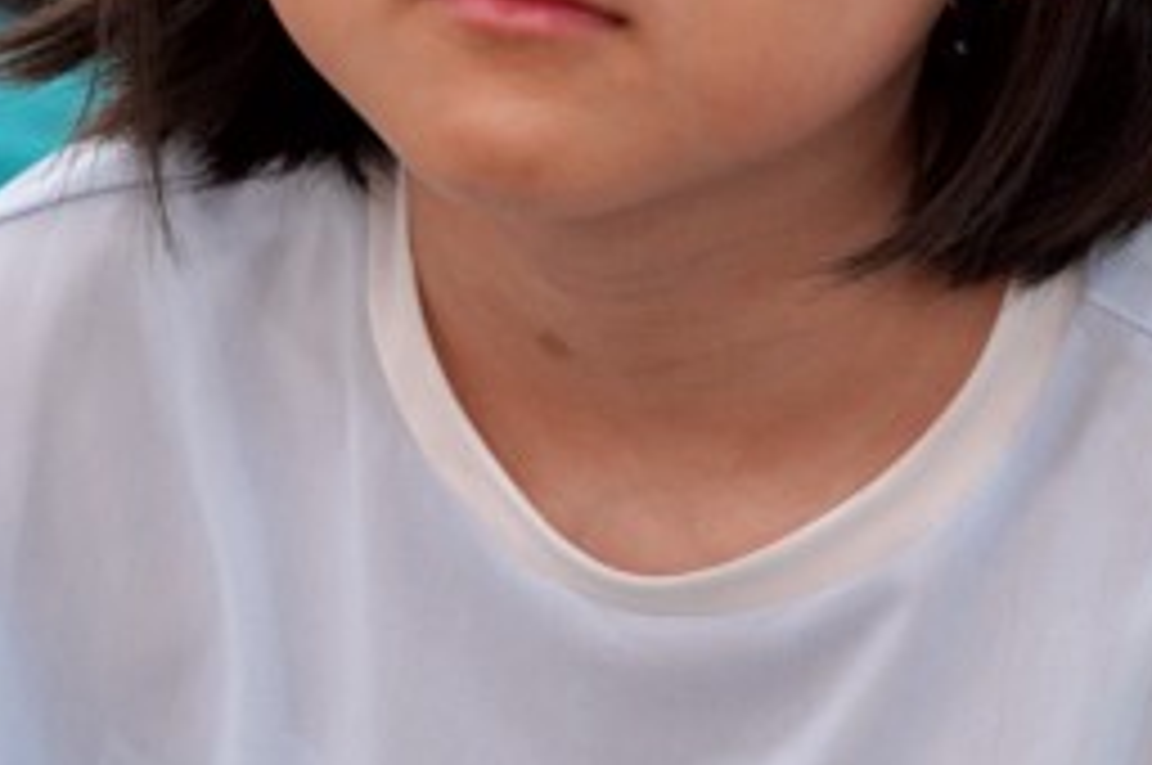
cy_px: 144
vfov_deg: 2.7
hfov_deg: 4.1
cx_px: 576
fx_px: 15980
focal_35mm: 500
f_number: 4
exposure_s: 1/160
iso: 1250
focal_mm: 142
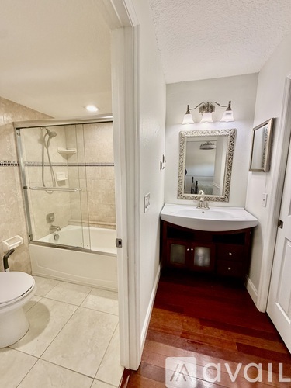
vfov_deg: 102.1
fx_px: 157
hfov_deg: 85.7
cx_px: 146
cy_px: 194
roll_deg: -0.7
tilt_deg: -8.8
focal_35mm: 14
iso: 160
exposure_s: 1/120
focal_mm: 2.22
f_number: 2.2
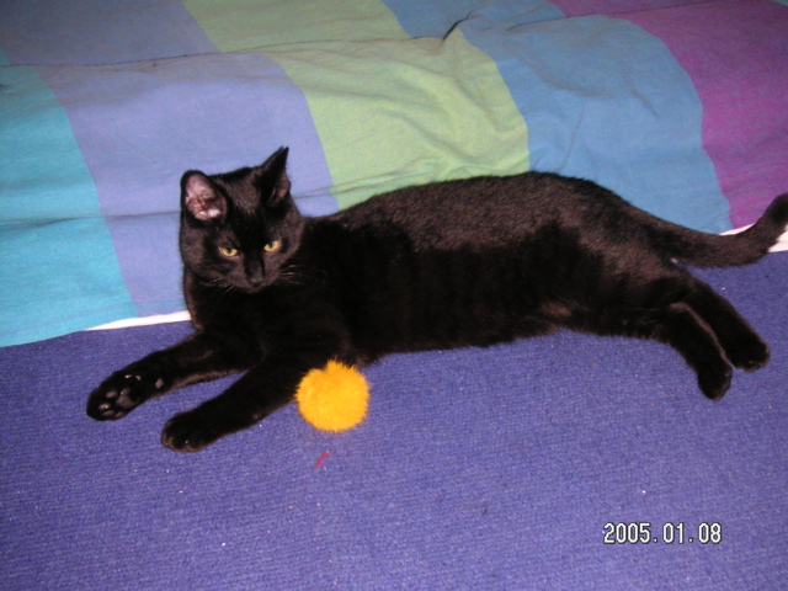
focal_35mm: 60
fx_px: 1366
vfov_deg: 24.4
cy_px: 296
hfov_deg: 32.2
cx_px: 394
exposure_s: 1/60
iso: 200
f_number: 3.2
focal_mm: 7.8
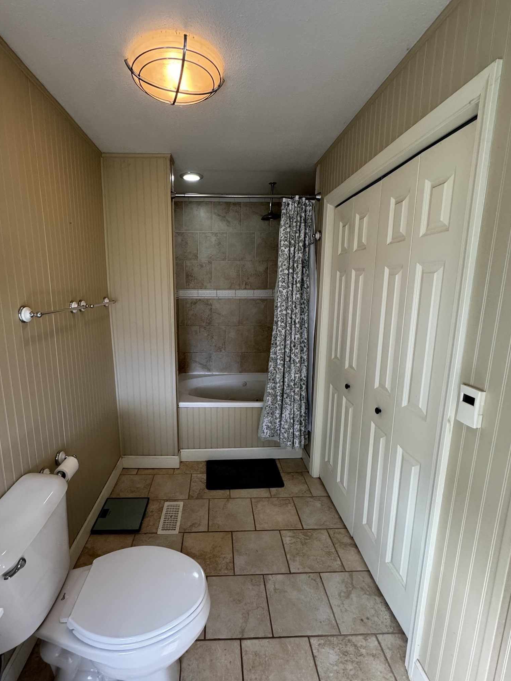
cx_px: 225
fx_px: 315
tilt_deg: -11.4
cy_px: 340
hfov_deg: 77.8
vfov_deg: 94.5
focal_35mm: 16
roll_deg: -0.2
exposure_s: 1/60
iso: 250
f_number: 2.2
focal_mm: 2.22
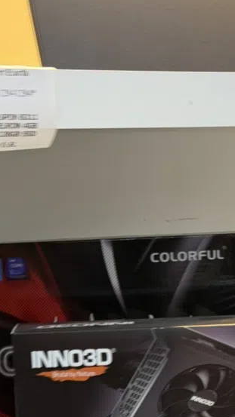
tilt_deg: -8.2
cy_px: 476
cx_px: 193
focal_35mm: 129
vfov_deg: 16.1
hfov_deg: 9.4
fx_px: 1429
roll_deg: +3.0
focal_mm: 6.76
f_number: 1.78
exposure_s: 1/50
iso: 80
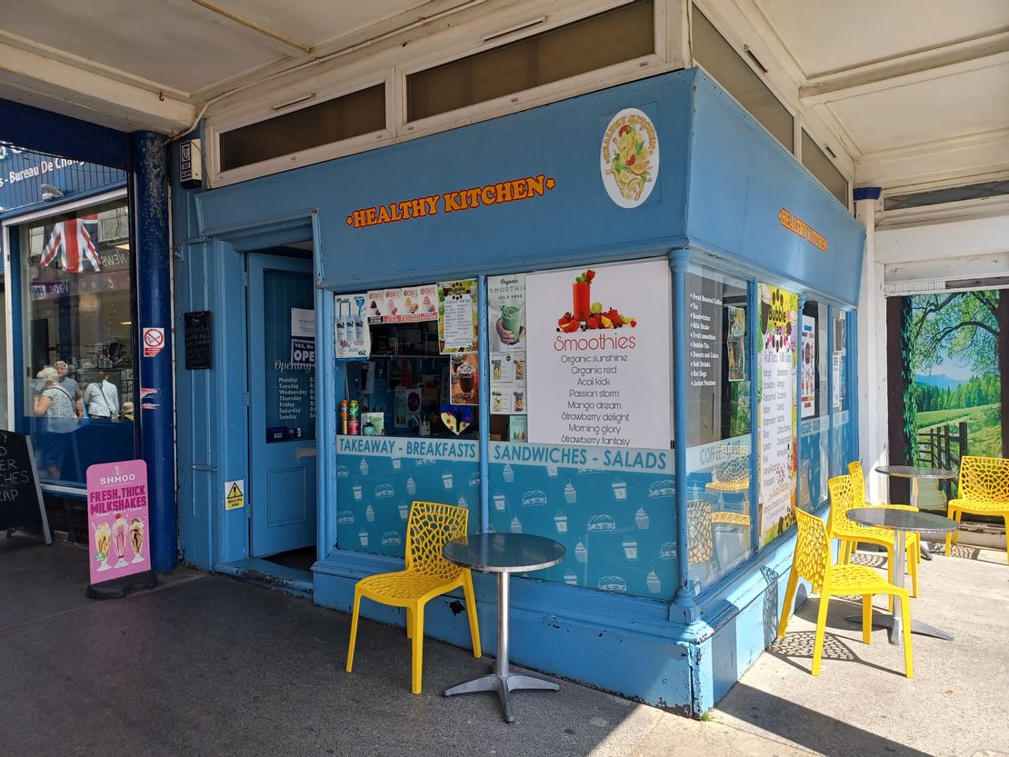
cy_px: 378
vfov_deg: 54.9
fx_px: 729
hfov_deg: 69.4
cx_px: 504
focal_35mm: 25
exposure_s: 1/157
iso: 32
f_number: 1.8
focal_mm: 4.6
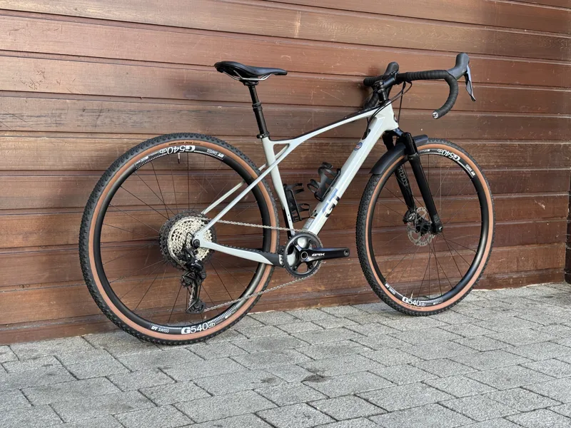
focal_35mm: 48
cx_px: 286
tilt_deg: -5.8
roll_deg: -0.7
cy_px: 214
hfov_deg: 39.7
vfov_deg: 30.3
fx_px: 792
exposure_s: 1/155
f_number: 1.78
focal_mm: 6.76
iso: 80
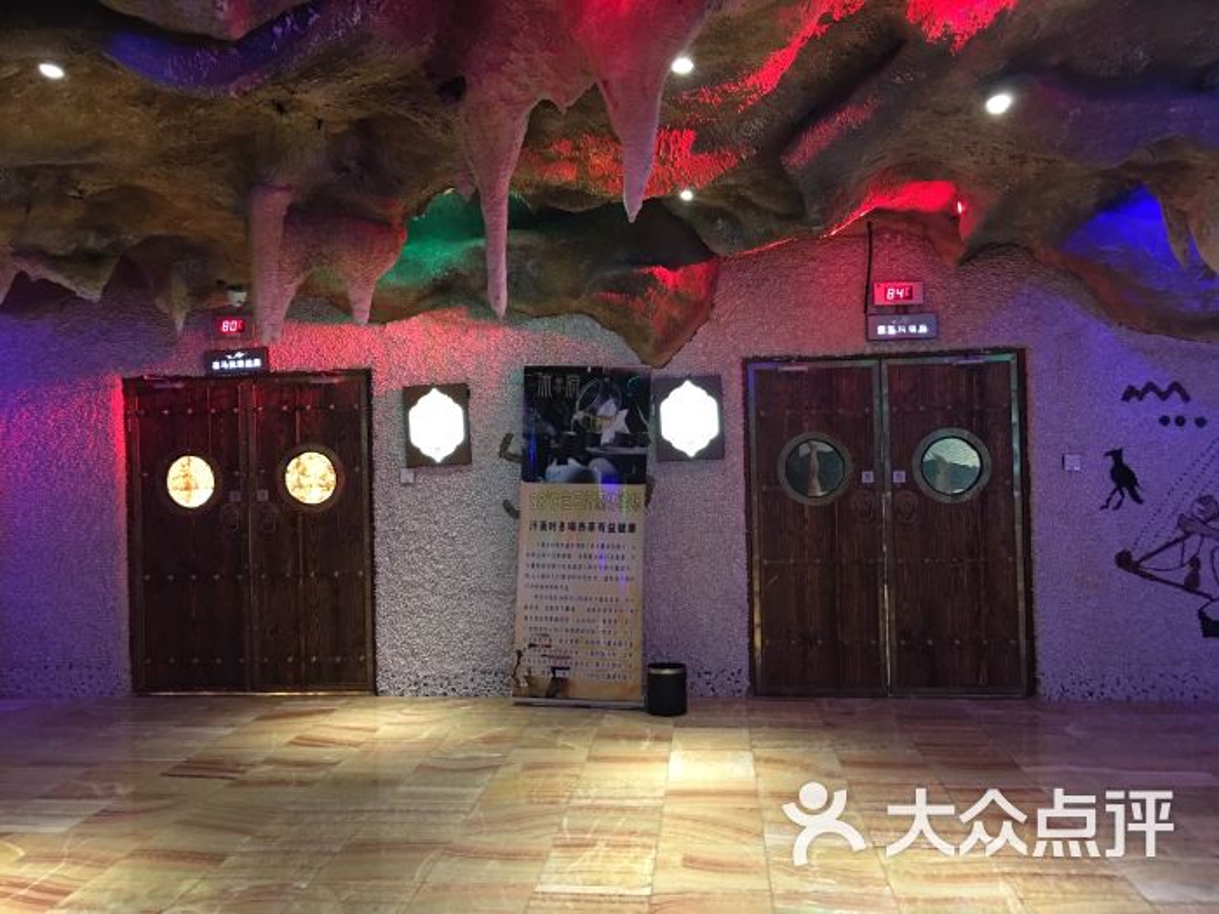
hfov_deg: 61.7
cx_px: 610
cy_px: 457
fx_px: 1021
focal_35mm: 29
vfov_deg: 48.2
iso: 125
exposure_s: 1/8
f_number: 2.2
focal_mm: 4.15
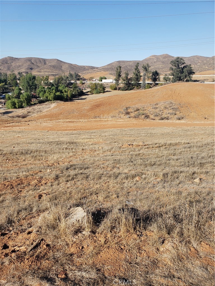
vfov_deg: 67.3
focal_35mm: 26
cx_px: 108
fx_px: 215
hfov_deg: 53.1
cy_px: 143
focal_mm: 4.3
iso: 50
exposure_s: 1/1105
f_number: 2.4
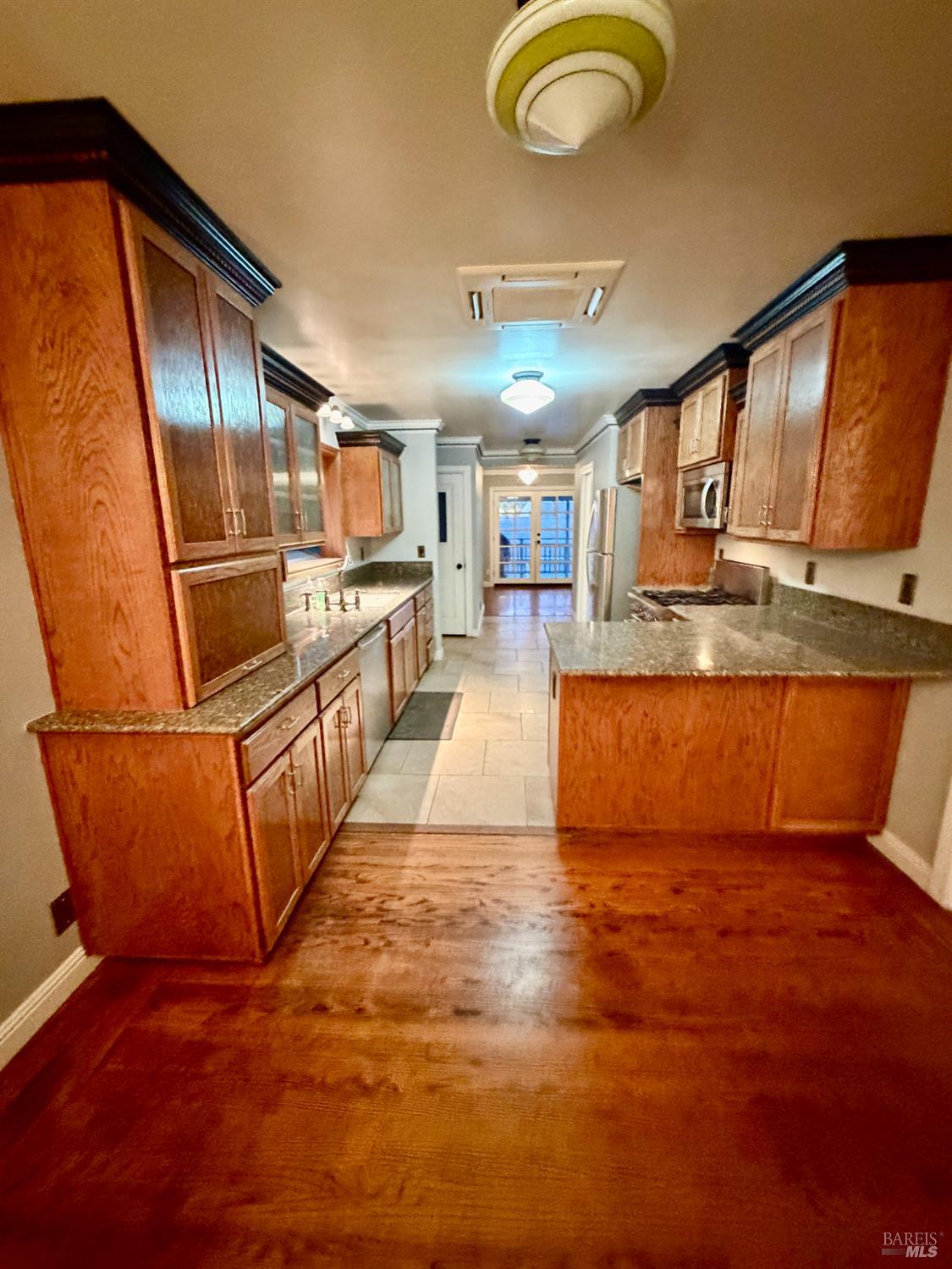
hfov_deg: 85.7
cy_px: 634
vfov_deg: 102.0
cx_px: 476
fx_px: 513
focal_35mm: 14
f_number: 2.2
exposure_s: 1/40
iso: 1000
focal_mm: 2.22
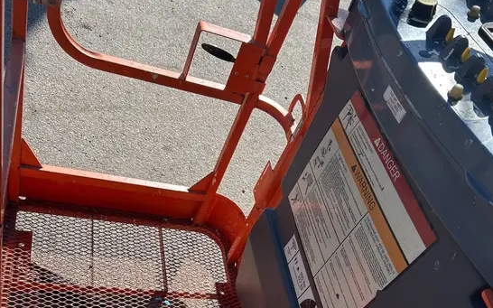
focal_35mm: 37
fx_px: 497
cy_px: 263
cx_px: 247
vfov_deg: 33.0
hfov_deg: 52.8
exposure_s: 1/2045
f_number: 1.5
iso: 50
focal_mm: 5.7
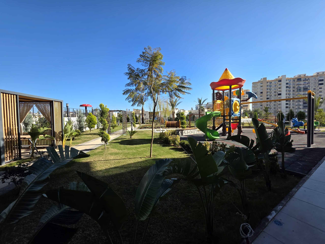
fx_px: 122
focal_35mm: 13
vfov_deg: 89.9
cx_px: 162
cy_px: 122
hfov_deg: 106.2
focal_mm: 2.2
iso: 40
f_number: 1.9
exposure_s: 1/1252
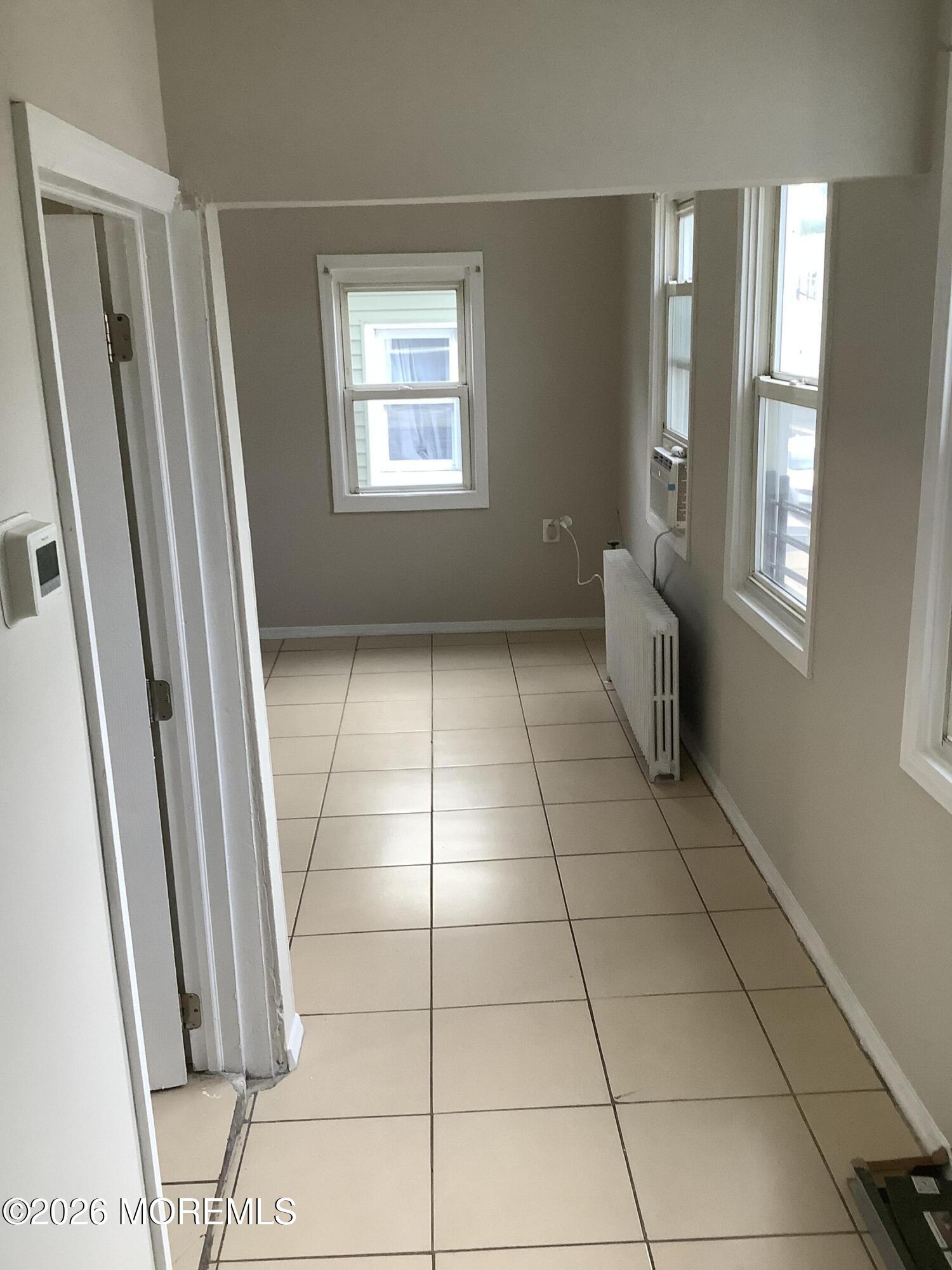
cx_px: 476
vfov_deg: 58.4
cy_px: 635
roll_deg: +2.6
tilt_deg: -14.9
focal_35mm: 31
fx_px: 1137
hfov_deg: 45.4
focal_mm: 3.3
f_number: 2.4
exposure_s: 1/60
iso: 80
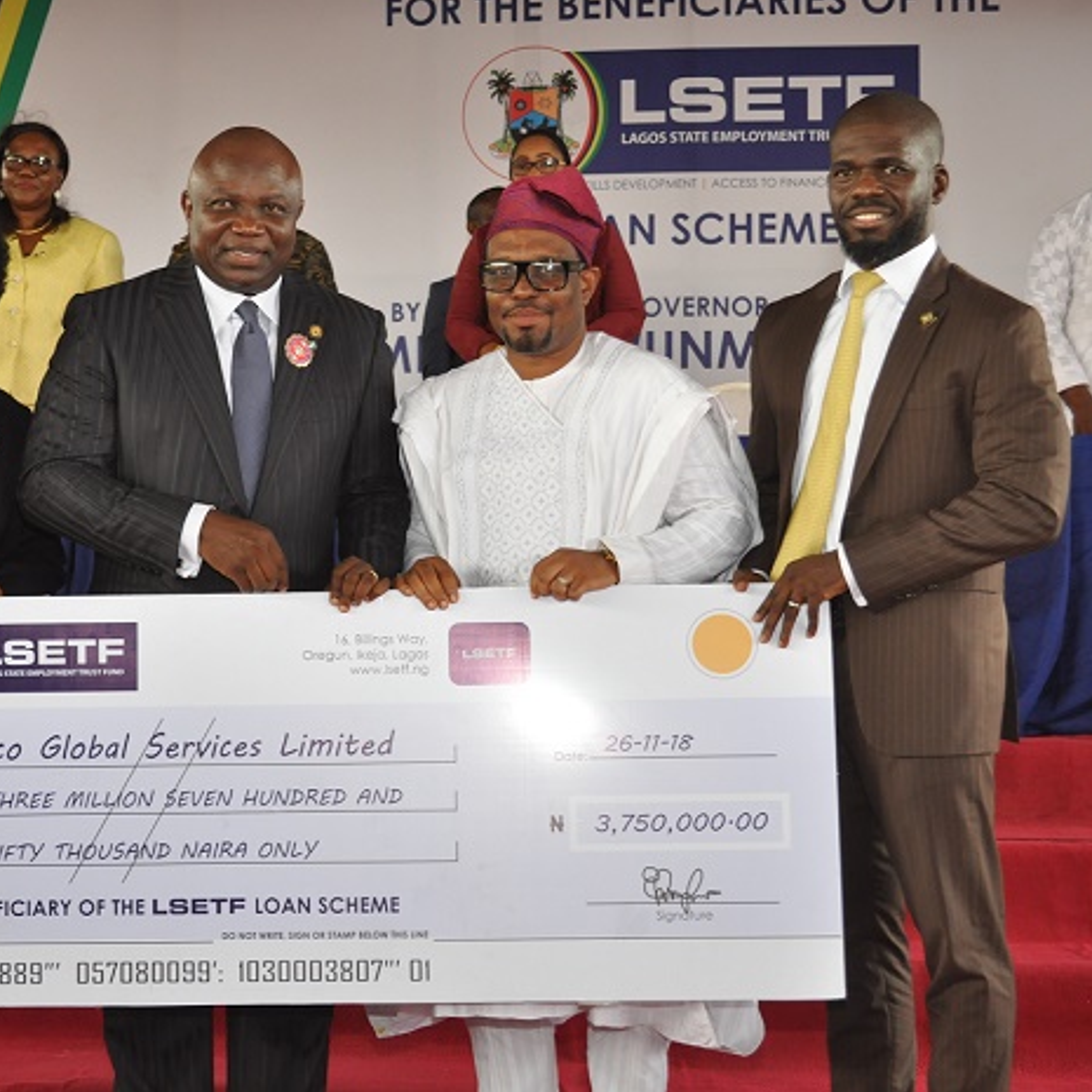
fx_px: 2356
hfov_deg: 26.0
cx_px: 366
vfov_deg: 26.1
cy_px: 541
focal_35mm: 66
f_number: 5
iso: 800
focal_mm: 34
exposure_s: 1/80
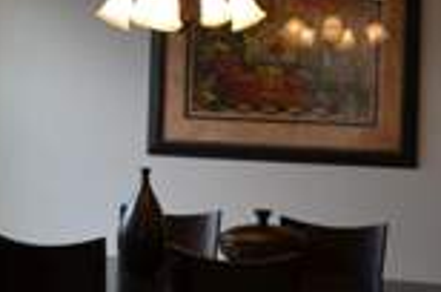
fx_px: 1259
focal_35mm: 103
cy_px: 19
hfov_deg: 19.9
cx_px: 198
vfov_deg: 13.1
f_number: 5
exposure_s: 1/100
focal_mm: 22
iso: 400
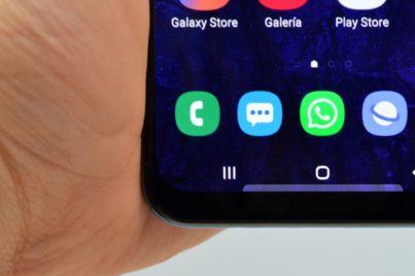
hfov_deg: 16.6
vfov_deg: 11.1
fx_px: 1414
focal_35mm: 123
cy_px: 155
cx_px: 301
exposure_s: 1/25
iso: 1600
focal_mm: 55
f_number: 10
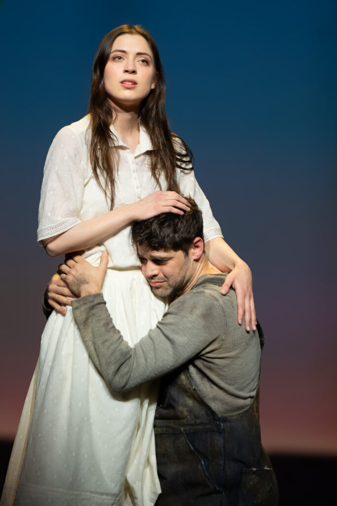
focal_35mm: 280
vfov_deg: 7.4
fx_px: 3930
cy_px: 253
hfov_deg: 4.9
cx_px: 168
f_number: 4
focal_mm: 187
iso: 800
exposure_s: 1/200
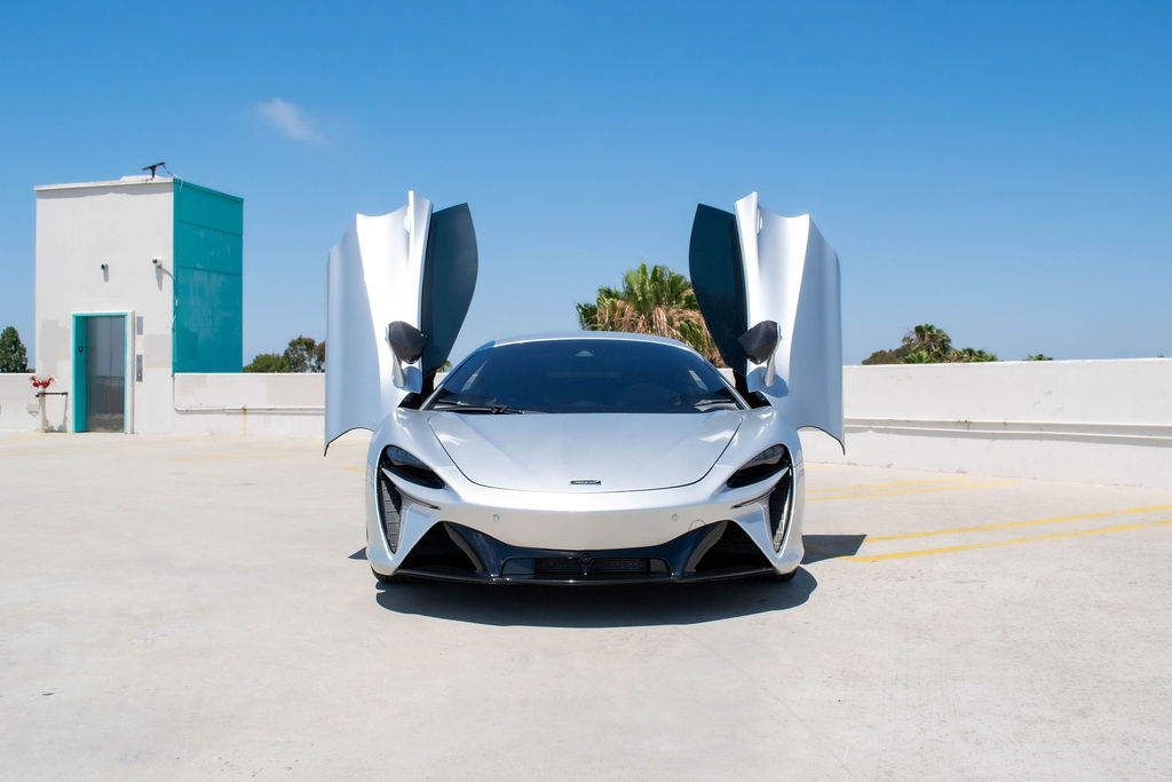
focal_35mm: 36
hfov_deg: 53.7
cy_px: 391
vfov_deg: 37.3
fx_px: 1158
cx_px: 586
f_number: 8
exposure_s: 1/2000
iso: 360
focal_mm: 23
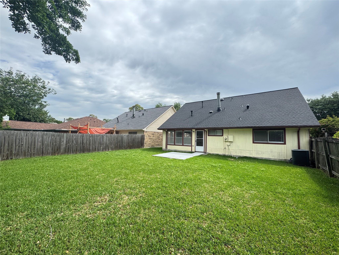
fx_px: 137
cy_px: 128
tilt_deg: +4.8
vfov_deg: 85.7
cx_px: 170
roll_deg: -1.1
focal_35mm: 14
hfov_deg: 102.1
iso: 40
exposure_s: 1/868
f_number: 2.2
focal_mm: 2.22
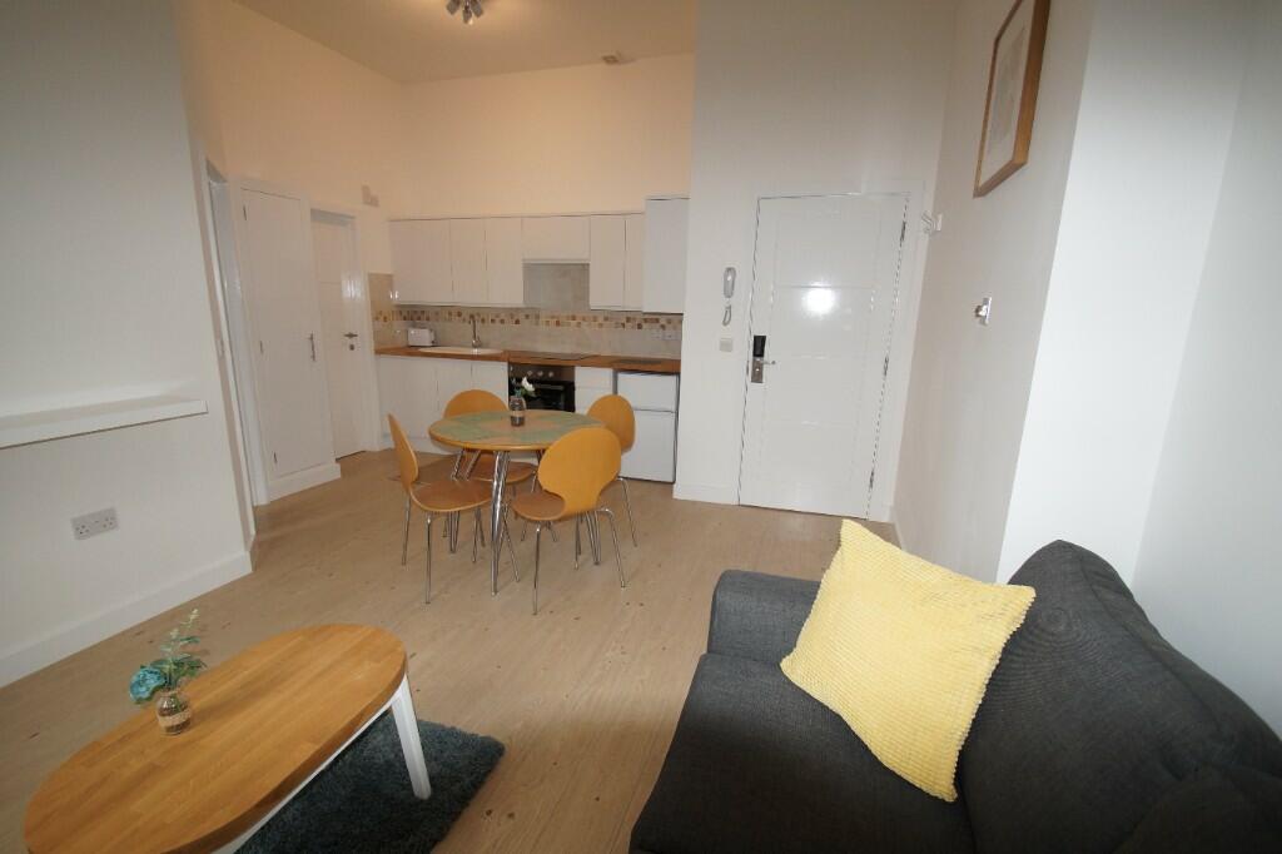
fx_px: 534
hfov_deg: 100.4
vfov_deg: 77.3
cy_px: 427
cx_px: 641
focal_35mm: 15
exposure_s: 1/160
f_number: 4
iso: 640
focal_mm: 10
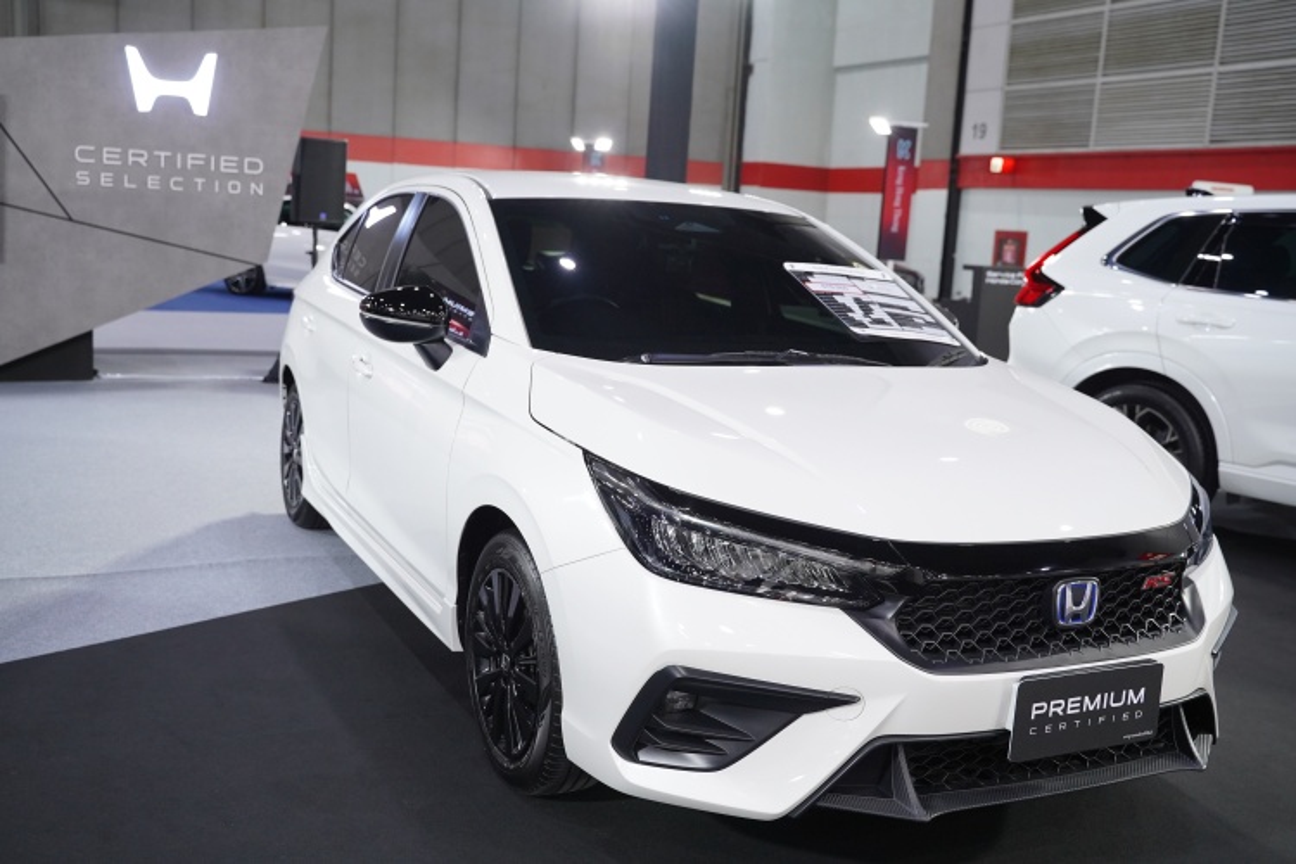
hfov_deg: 53.1
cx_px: 648
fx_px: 1296
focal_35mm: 36
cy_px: 432
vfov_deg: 36.9
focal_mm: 36
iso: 1250
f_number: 4
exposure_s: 1/125
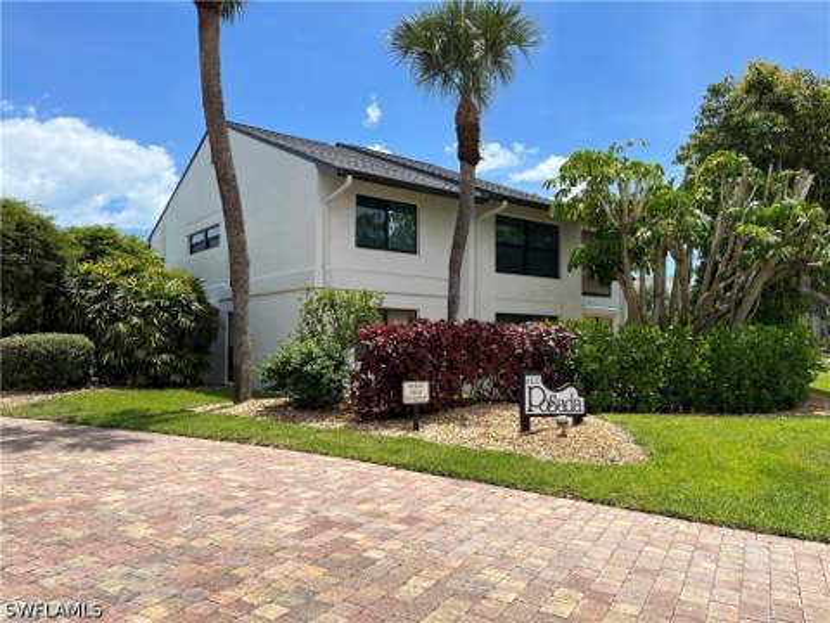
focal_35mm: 26
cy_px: 312
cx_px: 415
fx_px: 623
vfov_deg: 53.1
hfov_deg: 67.3
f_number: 1.6
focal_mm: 5.1
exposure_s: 1/4310
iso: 50
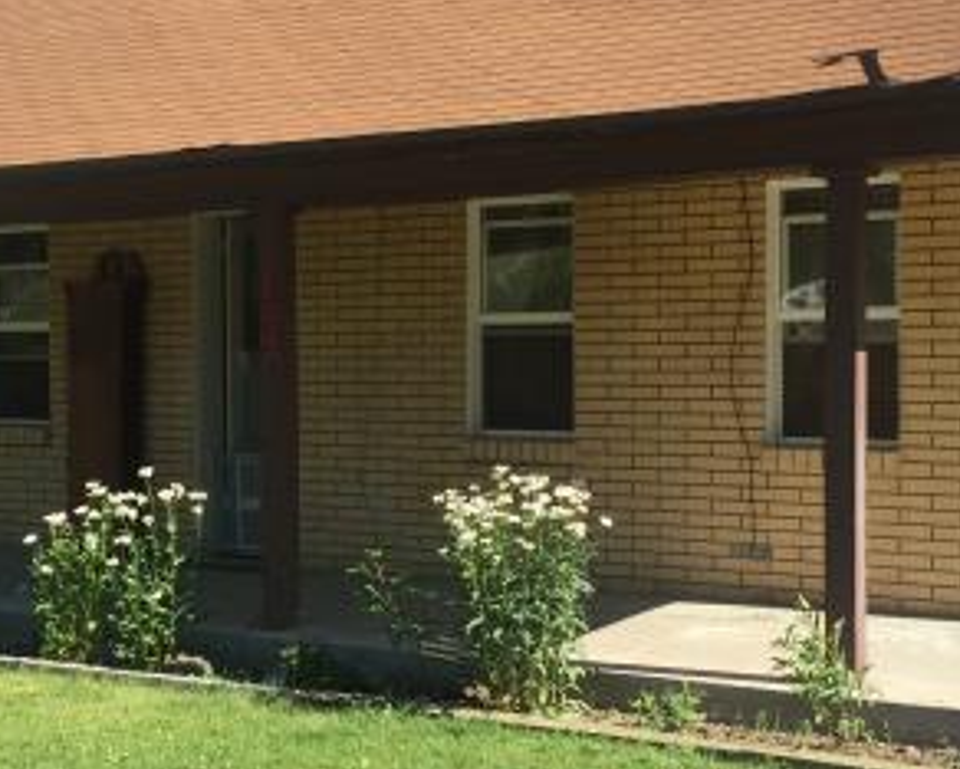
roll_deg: -1.1
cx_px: 391
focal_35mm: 62
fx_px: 1763
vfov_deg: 24.6
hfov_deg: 30.4
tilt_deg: -1.8
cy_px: 404
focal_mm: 4.15
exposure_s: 1/1068
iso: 32
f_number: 2.2
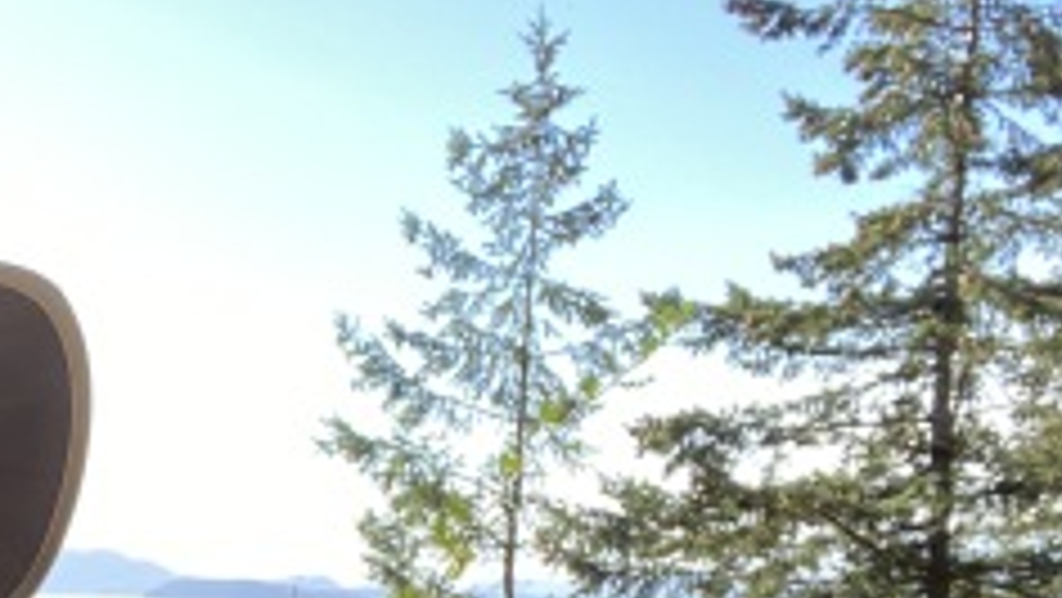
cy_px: 818
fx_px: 1916
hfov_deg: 28.7
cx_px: -36
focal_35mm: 68
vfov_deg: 16.6
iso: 25
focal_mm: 2.71
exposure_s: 1/122
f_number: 2.2
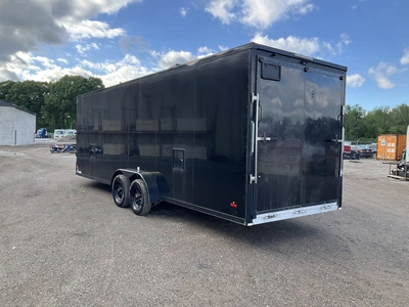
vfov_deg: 48.2
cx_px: 204
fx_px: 343
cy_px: 154
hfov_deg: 61.7
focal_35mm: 29
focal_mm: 3
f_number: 1.8
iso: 25
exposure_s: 1/370
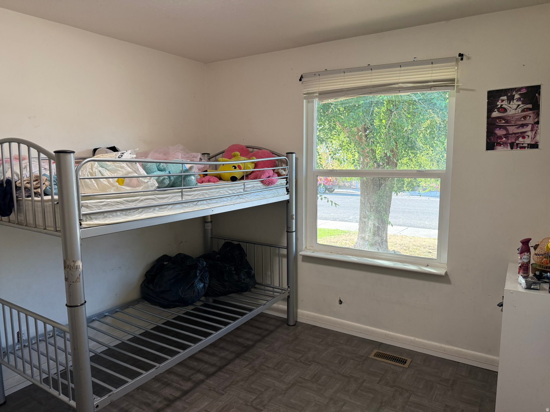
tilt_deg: -6.1
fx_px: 381
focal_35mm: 24
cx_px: 275
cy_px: 206
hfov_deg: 71.6
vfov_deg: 56.8
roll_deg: +0.7
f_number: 1.78
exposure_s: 1/131
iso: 200
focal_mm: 6.76
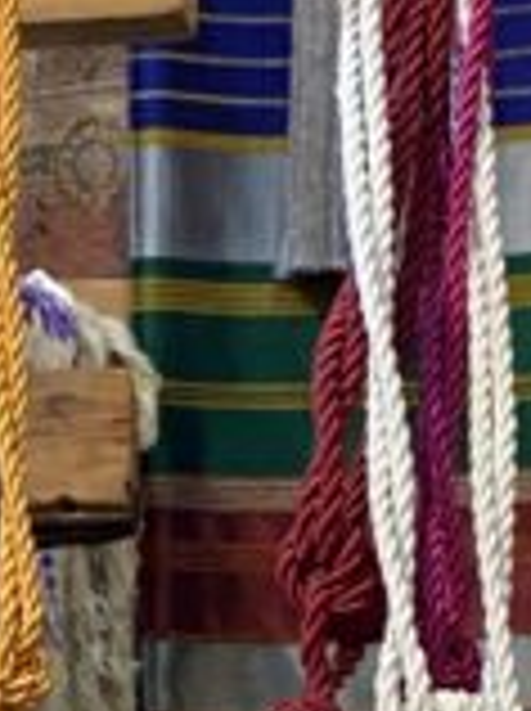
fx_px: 3466
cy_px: 1058
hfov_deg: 8.7
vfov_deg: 11.3
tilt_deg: -1.7
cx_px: -68
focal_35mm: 169
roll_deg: -1.3
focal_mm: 4.25
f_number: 1.8
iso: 200
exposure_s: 1/50
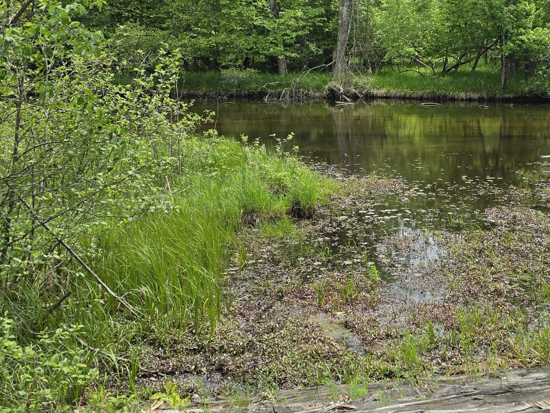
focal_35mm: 50
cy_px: 124
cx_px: 425
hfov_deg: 37.1
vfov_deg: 28.8
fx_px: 794
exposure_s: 1/703
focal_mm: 6.3
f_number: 1.7
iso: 12
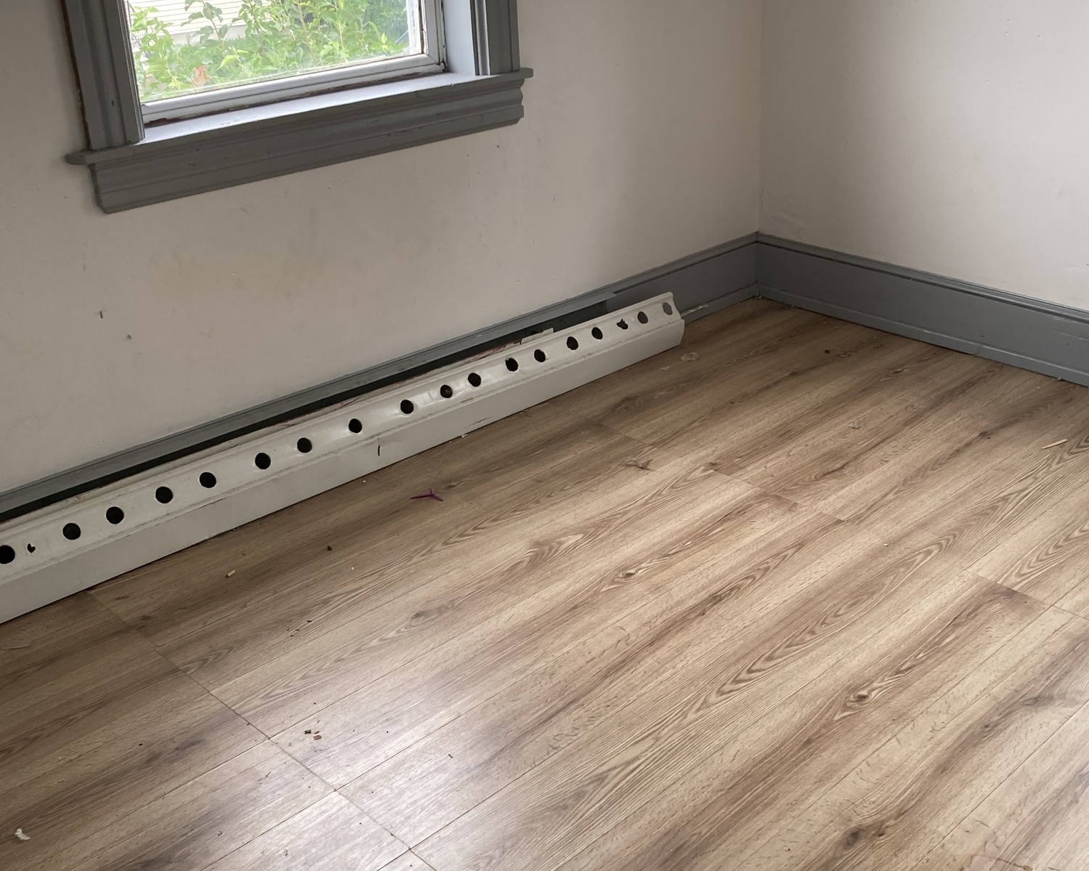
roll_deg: +1.9
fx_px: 1354
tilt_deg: -23.2
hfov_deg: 43.8
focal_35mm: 42
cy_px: 415
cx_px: 604
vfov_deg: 35.7
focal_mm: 3.99
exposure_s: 1/121
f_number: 1.8
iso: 40
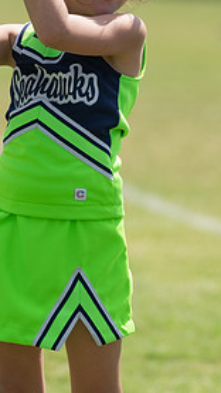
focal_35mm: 511
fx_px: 5319
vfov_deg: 4.2
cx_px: 106
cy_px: 85
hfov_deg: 2.4
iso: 160
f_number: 4
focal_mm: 200
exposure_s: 1/1600
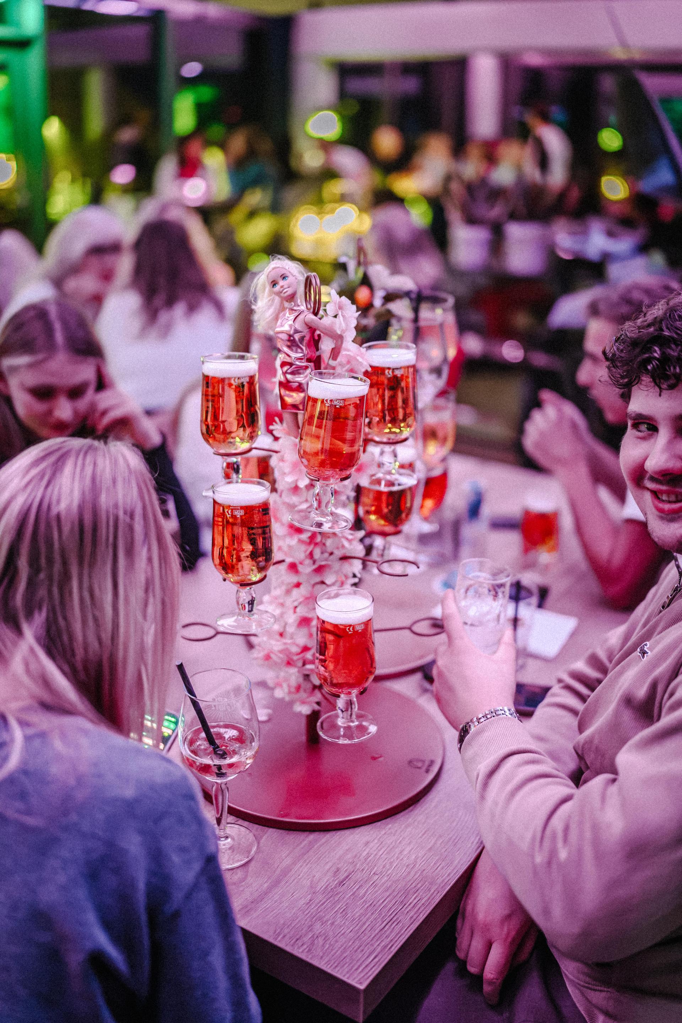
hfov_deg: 37.9
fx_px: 995
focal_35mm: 35
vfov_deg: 54.4
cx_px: 341
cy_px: 512
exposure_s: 1/80
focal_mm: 35
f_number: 1.2
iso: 2500
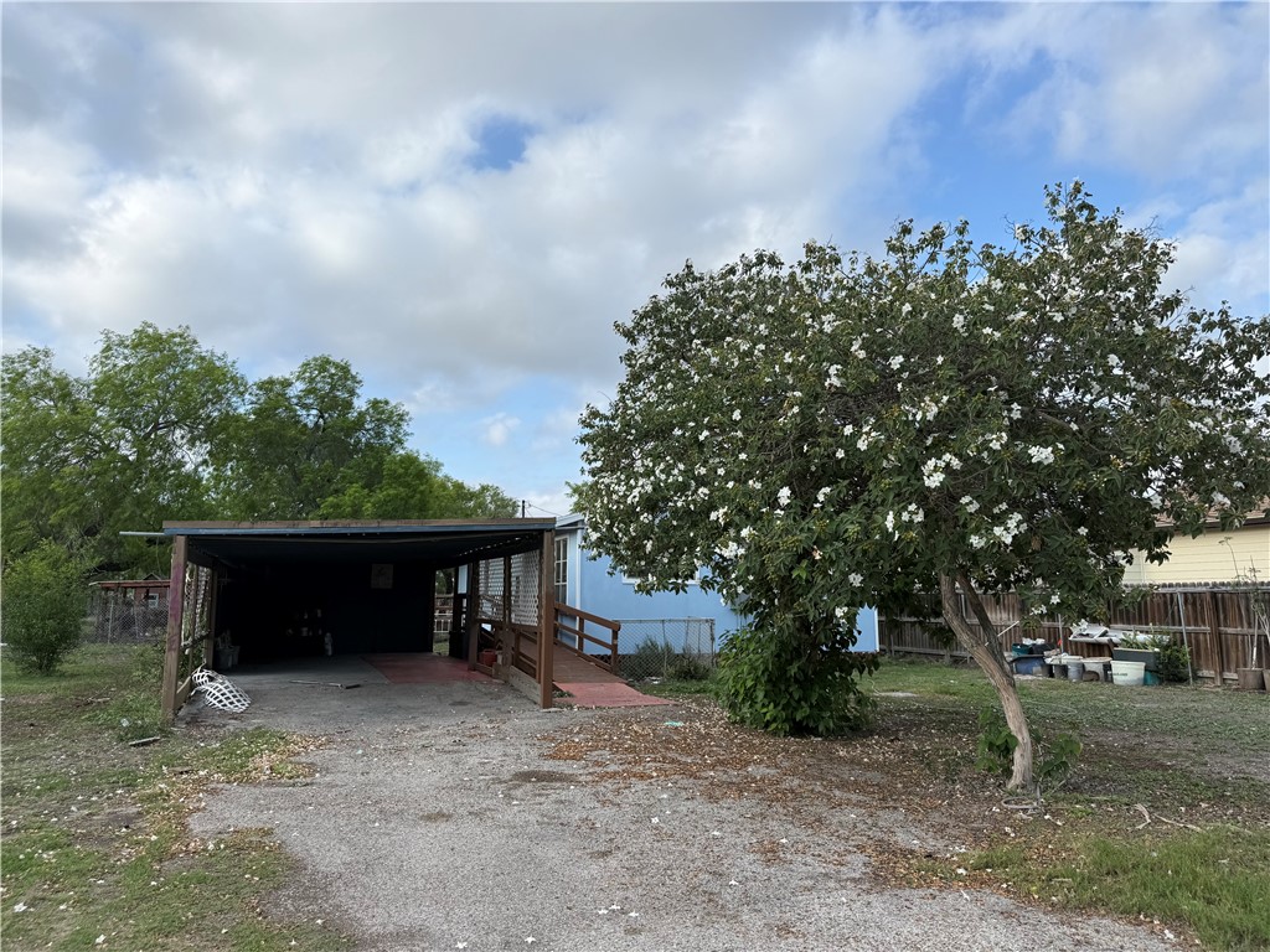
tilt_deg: +8.6
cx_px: 635
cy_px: 476
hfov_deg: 71.6
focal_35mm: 24
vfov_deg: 56.8
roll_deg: -0.9
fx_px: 881
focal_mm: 6.76
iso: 80
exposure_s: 1/2907
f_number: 1.78
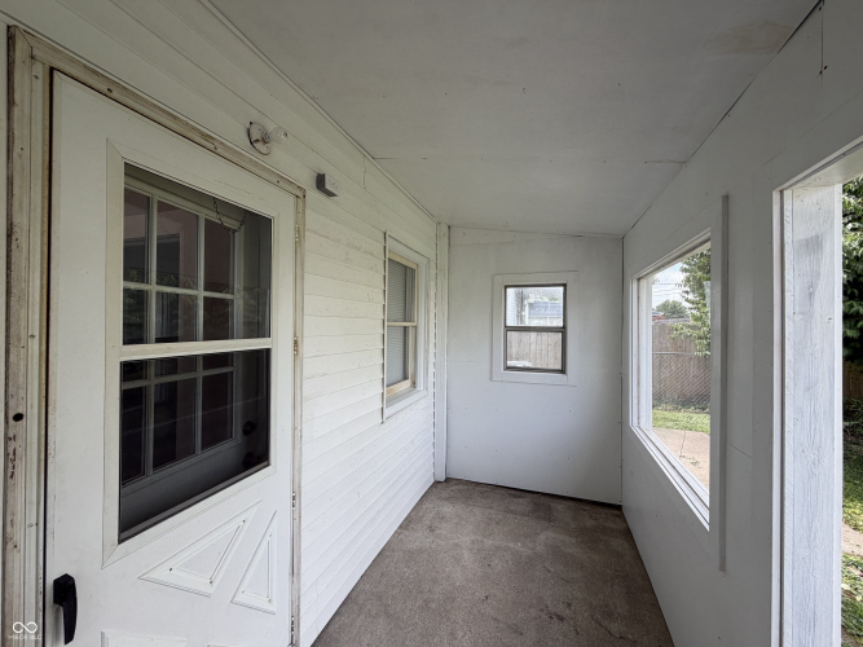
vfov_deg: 85.7
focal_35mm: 14
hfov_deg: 102.1
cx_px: 432
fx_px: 349
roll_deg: +0.0
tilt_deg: +0.2
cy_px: 324
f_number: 2.2
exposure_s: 1/253
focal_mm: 2.22
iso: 40
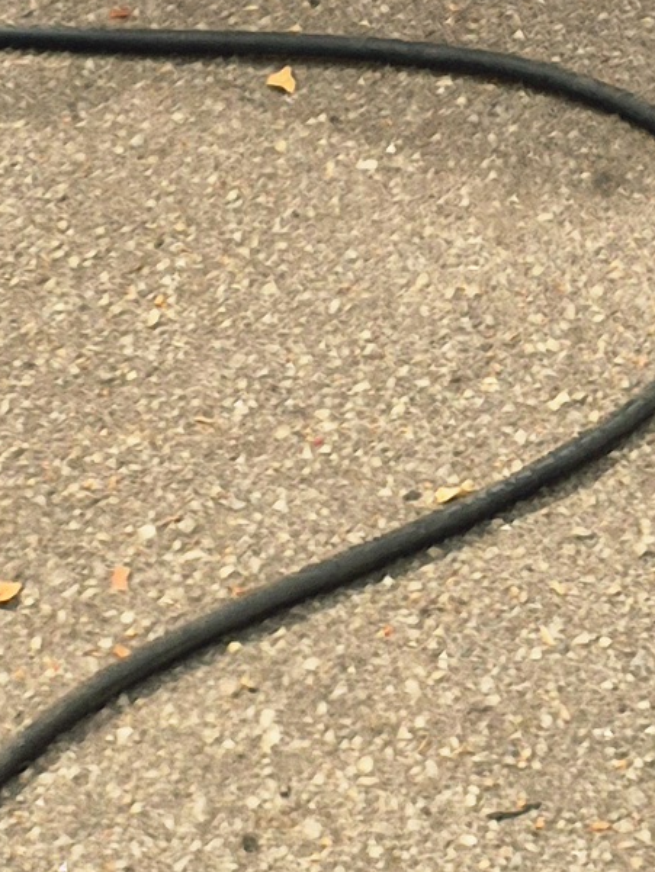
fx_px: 3859
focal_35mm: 153
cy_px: -1864
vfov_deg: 9.6
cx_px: 963
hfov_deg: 9.4
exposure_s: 1/2000
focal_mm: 5.4
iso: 25
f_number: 1.8
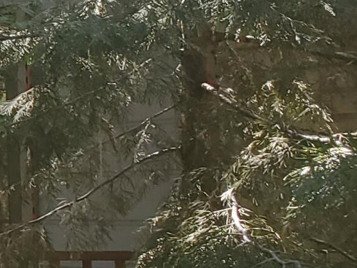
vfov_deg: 11.0
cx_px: -455
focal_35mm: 135
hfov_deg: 12.2
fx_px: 1392
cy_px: 93
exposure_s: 1/100
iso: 64
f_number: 2.4
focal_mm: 4.3
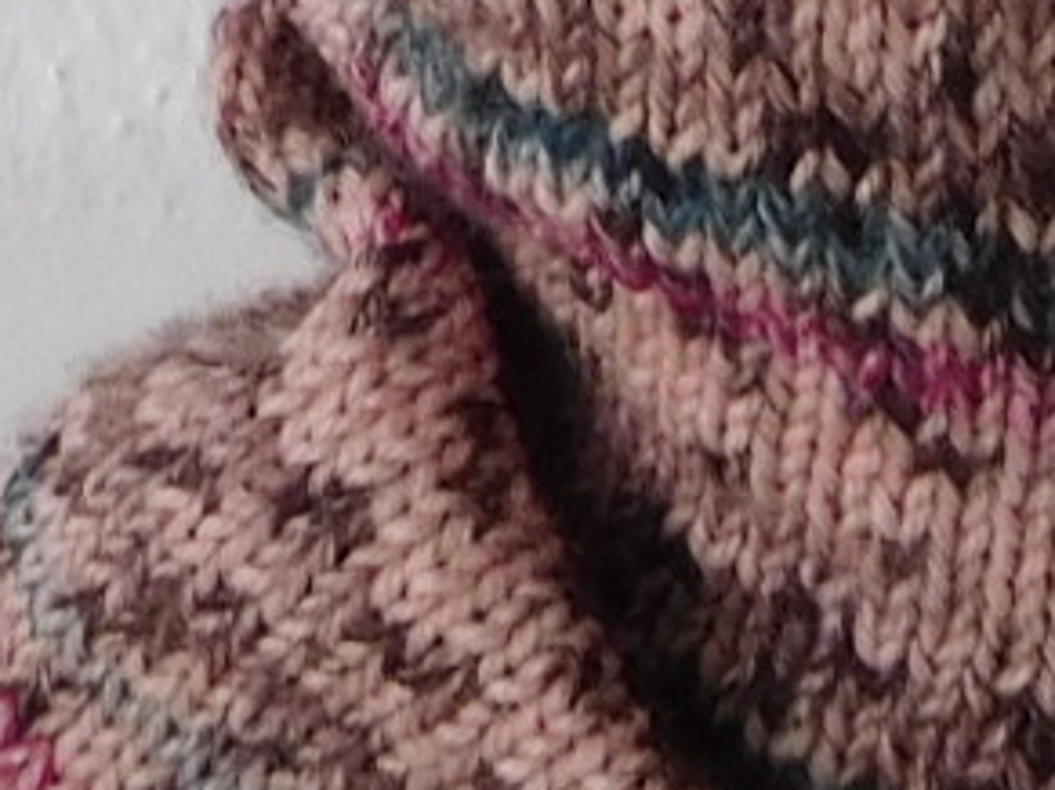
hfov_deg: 10.1
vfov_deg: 6.9
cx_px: 210
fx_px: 5941
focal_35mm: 195
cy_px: -1489
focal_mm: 4.5
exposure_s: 1/30
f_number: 3.4
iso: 160
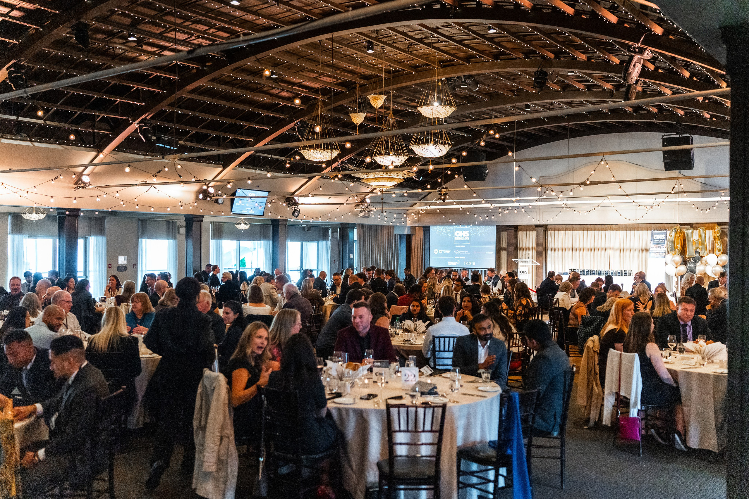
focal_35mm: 36
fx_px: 749
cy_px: 250
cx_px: 374
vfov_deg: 36.9
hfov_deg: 53.1
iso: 6400
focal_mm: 35
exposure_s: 1/200
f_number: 2.2
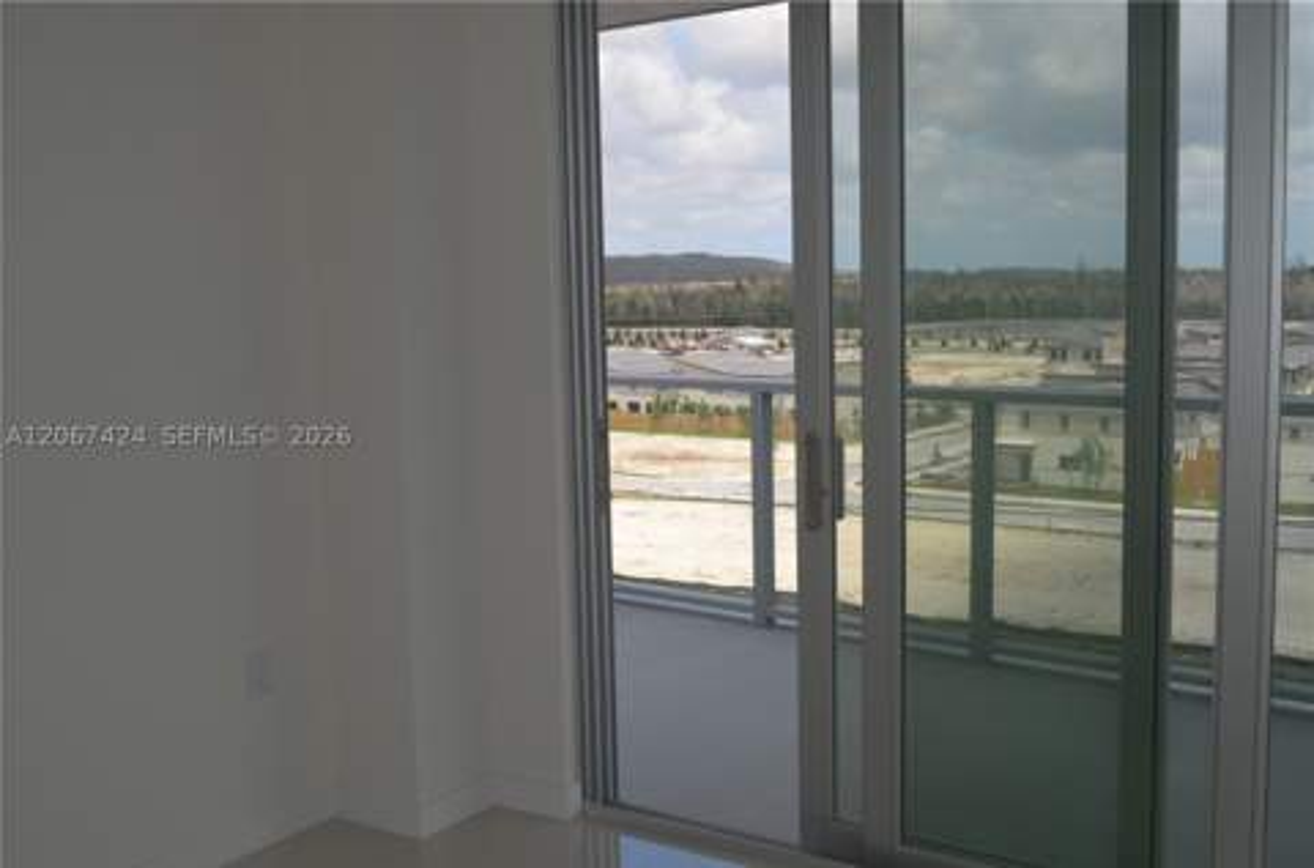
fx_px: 1419
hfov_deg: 49.7
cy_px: 434
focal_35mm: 39
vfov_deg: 34.0
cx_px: 657
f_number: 5.6
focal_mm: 26
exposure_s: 1/200
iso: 100
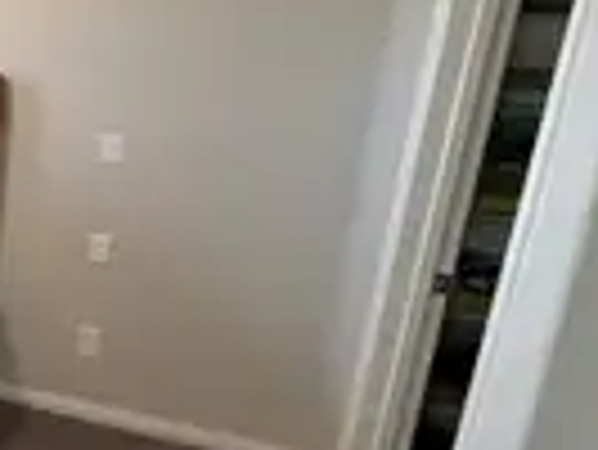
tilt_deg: -13.2
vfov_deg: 34.4
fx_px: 726
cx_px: -292
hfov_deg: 28.9
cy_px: 220
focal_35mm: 42
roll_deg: +0.3
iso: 320
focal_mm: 2.22
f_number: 2.2
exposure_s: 1/60
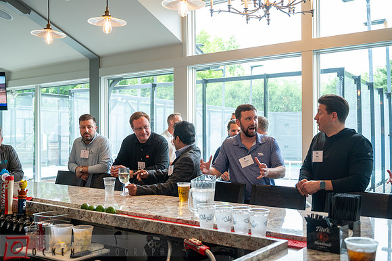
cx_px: 196
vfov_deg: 34.2
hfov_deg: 49.6
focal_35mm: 39
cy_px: 130
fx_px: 424
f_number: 4
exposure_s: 1/60
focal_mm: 39
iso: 640
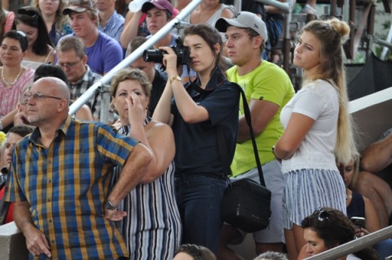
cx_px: 196
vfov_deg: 5.7
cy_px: 130
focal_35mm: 240
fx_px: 2609
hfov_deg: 8.6
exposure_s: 1/125
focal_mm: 160
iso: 1250
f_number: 5.3
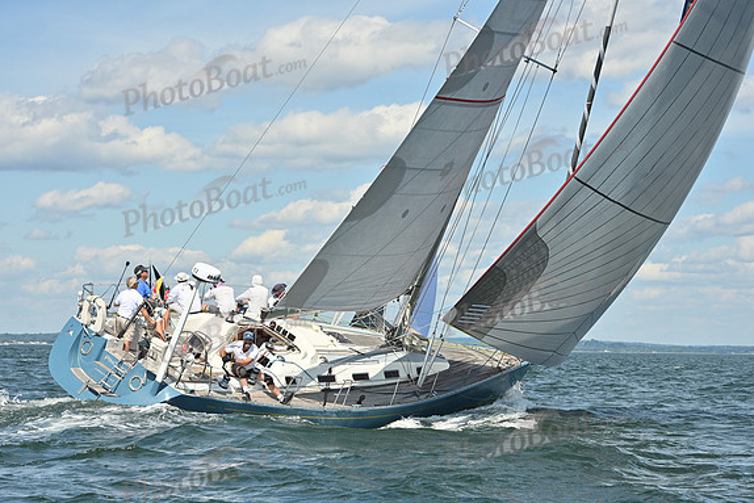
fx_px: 2074
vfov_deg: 13.8
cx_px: 376
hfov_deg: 20.6
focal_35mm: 99
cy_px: 253
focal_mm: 98
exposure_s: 1/1000
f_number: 9
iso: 250
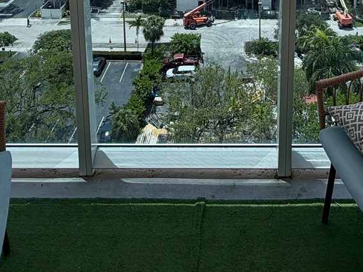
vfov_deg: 28.2
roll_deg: -0.4
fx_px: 419
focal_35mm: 40
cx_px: 237
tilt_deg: -9.7
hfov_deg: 46.2
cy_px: -100
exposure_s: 1/1033
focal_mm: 2.22
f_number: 2.2
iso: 20
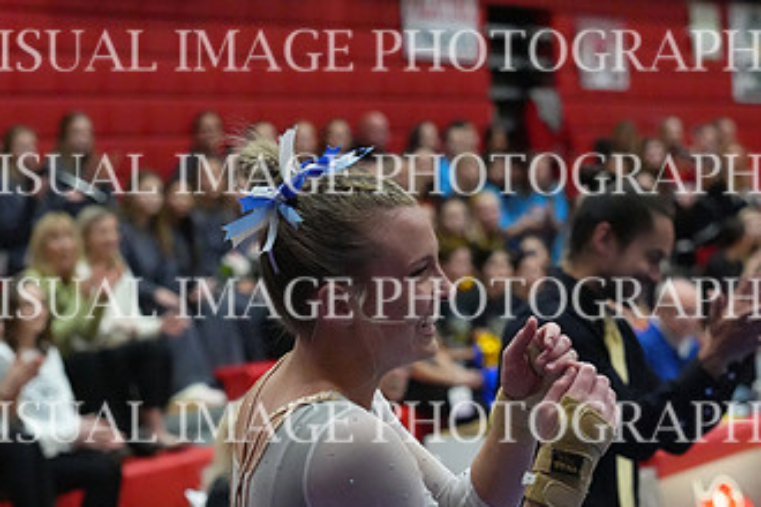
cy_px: 484
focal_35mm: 123
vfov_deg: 11.1
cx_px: 356
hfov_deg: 16.7
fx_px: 2600
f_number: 4
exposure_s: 1/1250
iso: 16000
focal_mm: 70
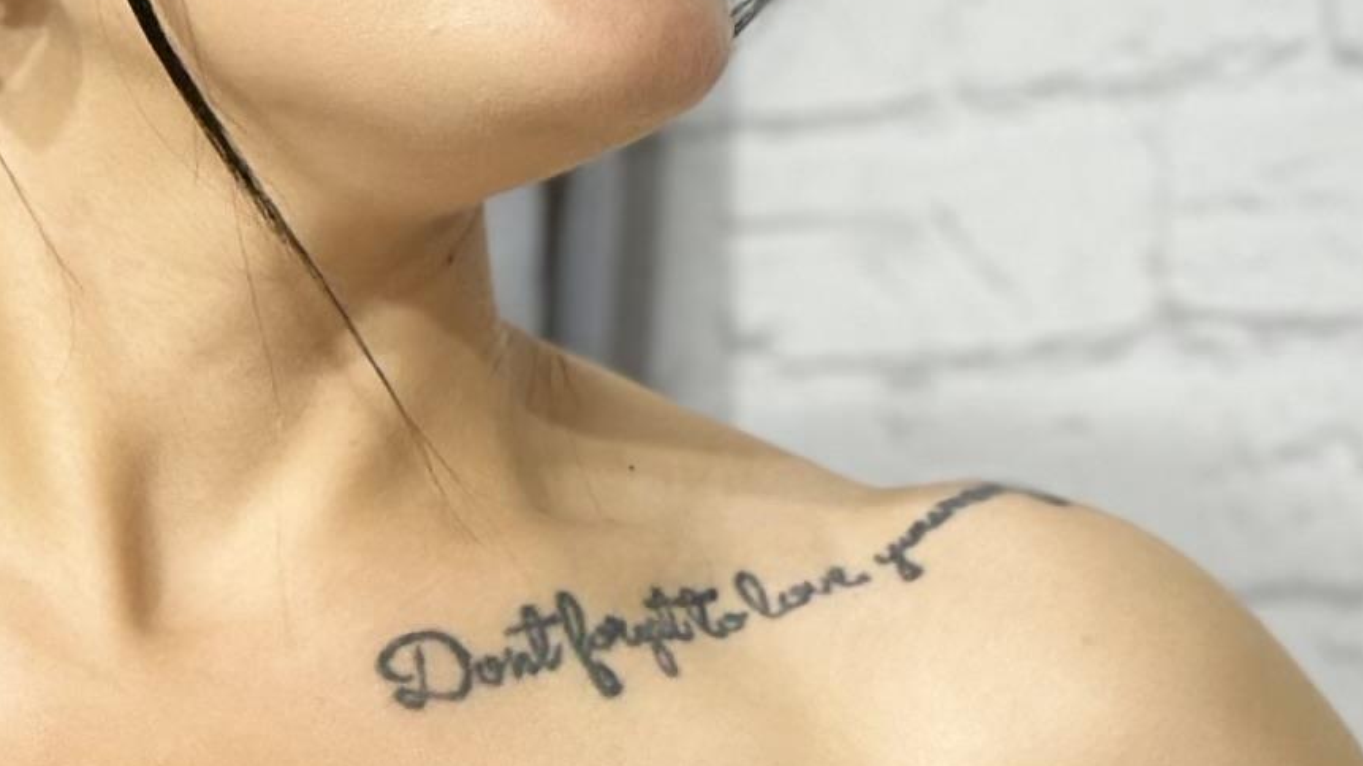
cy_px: 1519
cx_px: 336
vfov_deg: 4.9
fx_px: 8853
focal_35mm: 245
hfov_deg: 8.8
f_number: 1.78
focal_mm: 6.86
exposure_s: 1/50
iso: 64
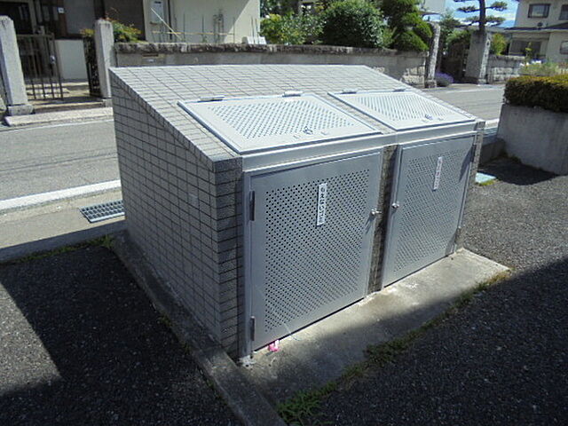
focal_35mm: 26
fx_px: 427
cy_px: 213
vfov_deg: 53.1
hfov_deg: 67.3
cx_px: 284
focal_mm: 4.6
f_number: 3.5
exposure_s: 1/1000
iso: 100
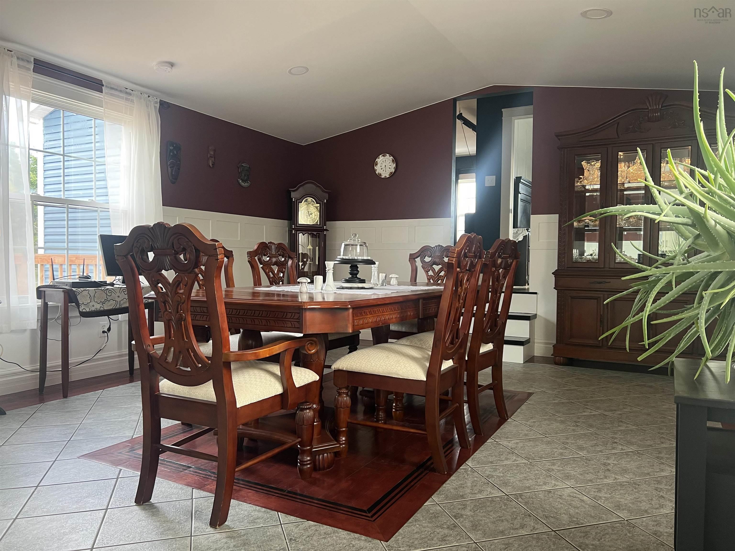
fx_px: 552
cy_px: 276
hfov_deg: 67.3
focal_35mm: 26
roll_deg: +0.2
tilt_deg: -1.2
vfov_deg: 53.1
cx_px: 368
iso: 160
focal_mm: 5.7
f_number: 1.5
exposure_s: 1/60
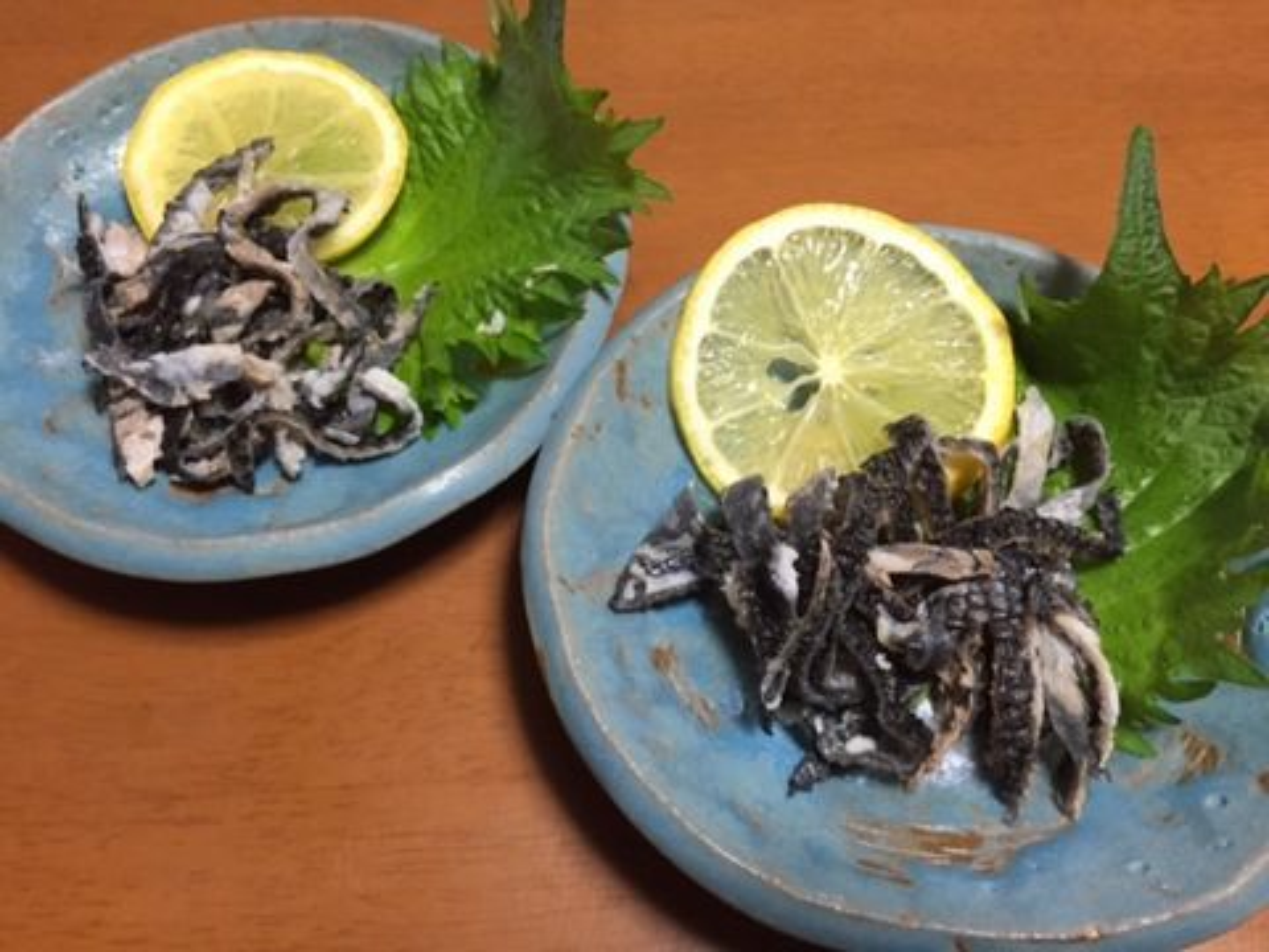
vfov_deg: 48.2
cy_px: 476
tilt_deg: -61.3
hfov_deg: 61.7
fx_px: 1063
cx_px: 634
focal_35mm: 29
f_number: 2.2
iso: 160
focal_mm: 4.15
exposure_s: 1/30
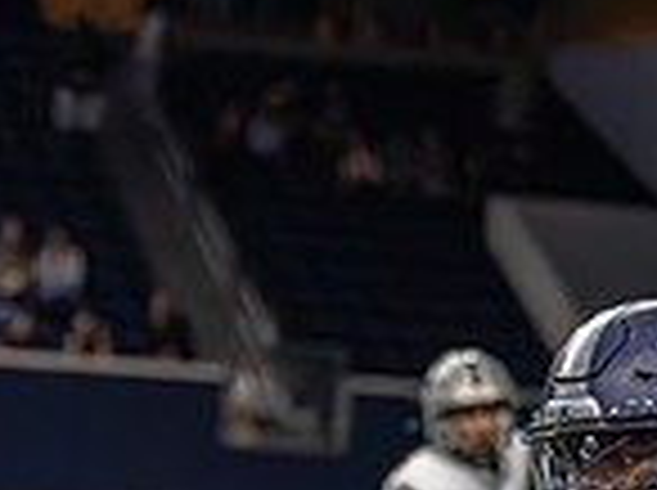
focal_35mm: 326
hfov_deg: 6.0
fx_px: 6177
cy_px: 895
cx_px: -513
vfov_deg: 4.5
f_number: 2.8
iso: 4000
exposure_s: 1/1600
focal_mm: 70
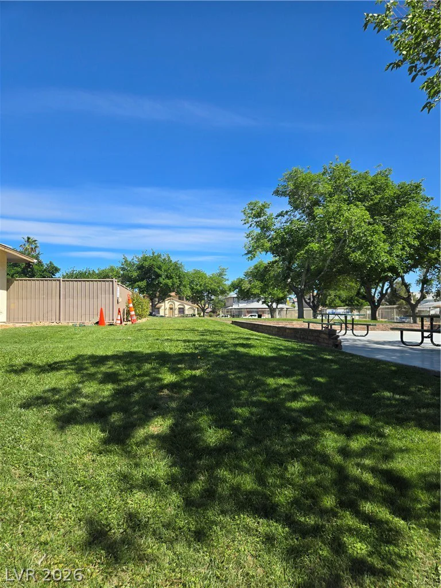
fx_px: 391
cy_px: 294
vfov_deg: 73.9
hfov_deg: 58.9
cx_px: 220
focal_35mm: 23
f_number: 1.8
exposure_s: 1/1380
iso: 25
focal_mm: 5.4
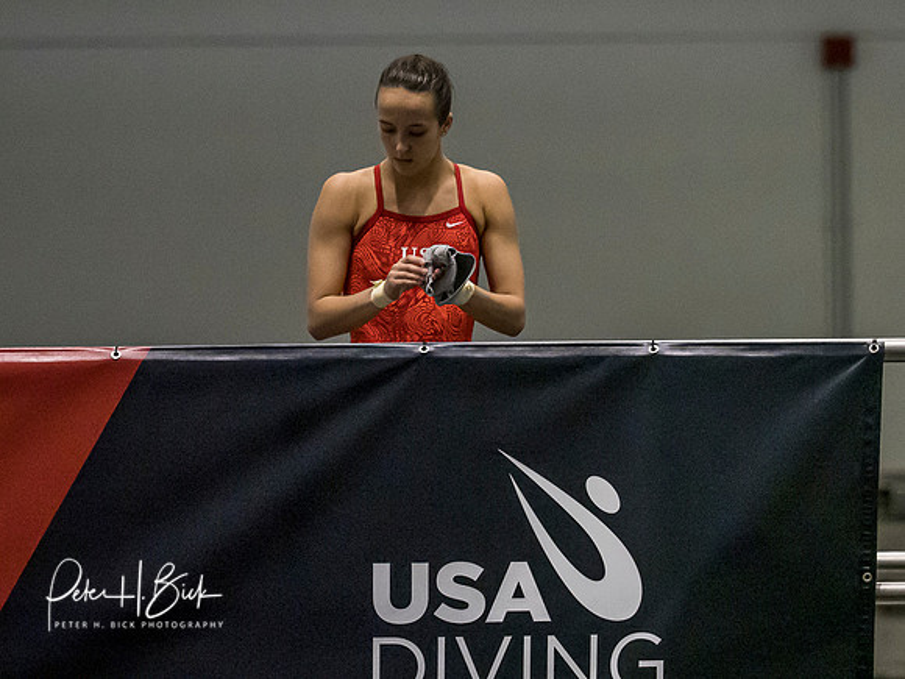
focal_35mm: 464
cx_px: 392
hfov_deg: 4.3
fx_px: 12131
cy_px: 163
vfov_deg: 3.2
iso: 4000
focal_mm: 150
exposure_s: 1/1600
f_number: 2.8
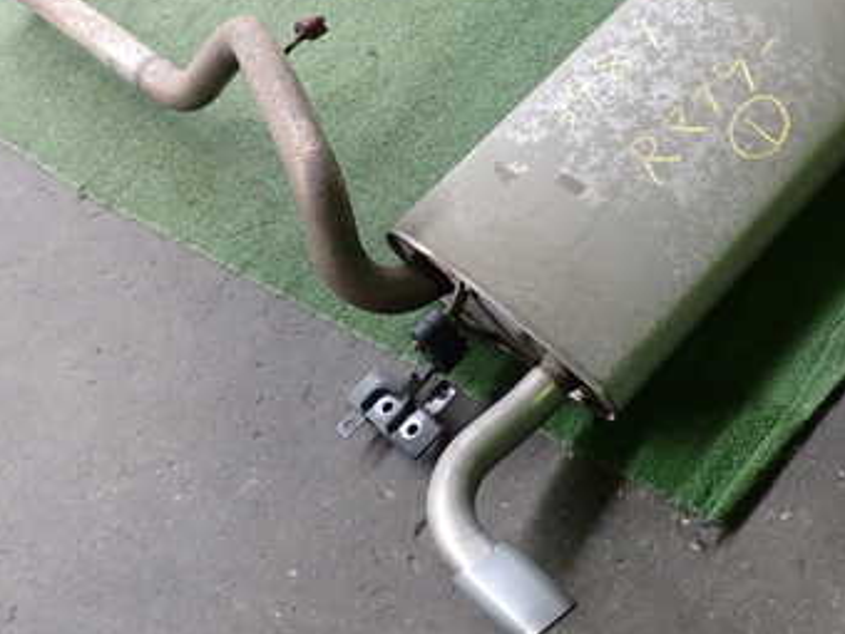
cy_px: 184
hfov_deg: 36.0
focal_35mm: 53
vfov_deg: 27.3
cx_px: 524
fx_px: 1294
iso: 200
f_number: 2.3
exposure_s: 1/50
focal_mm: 5.4
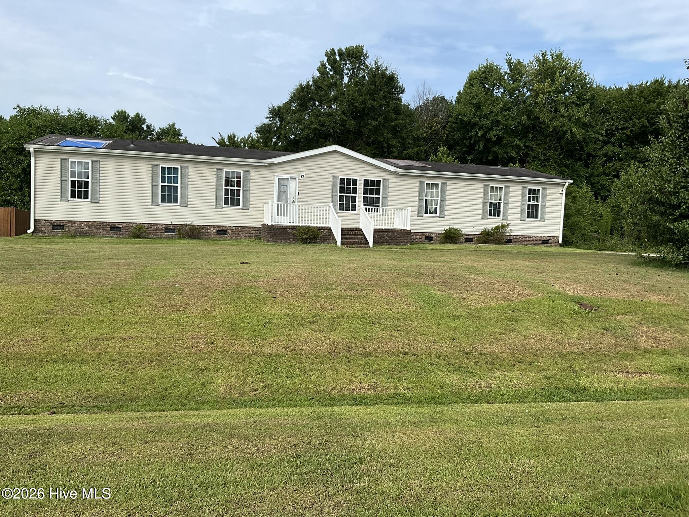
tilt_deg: -3.3
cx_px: 344
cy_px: 258
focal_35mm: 29
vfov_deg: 48.2
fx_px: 577
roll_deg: -1.7
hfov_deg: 61.7
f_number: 1.8
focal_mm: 3
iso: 25
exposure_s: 1/1730
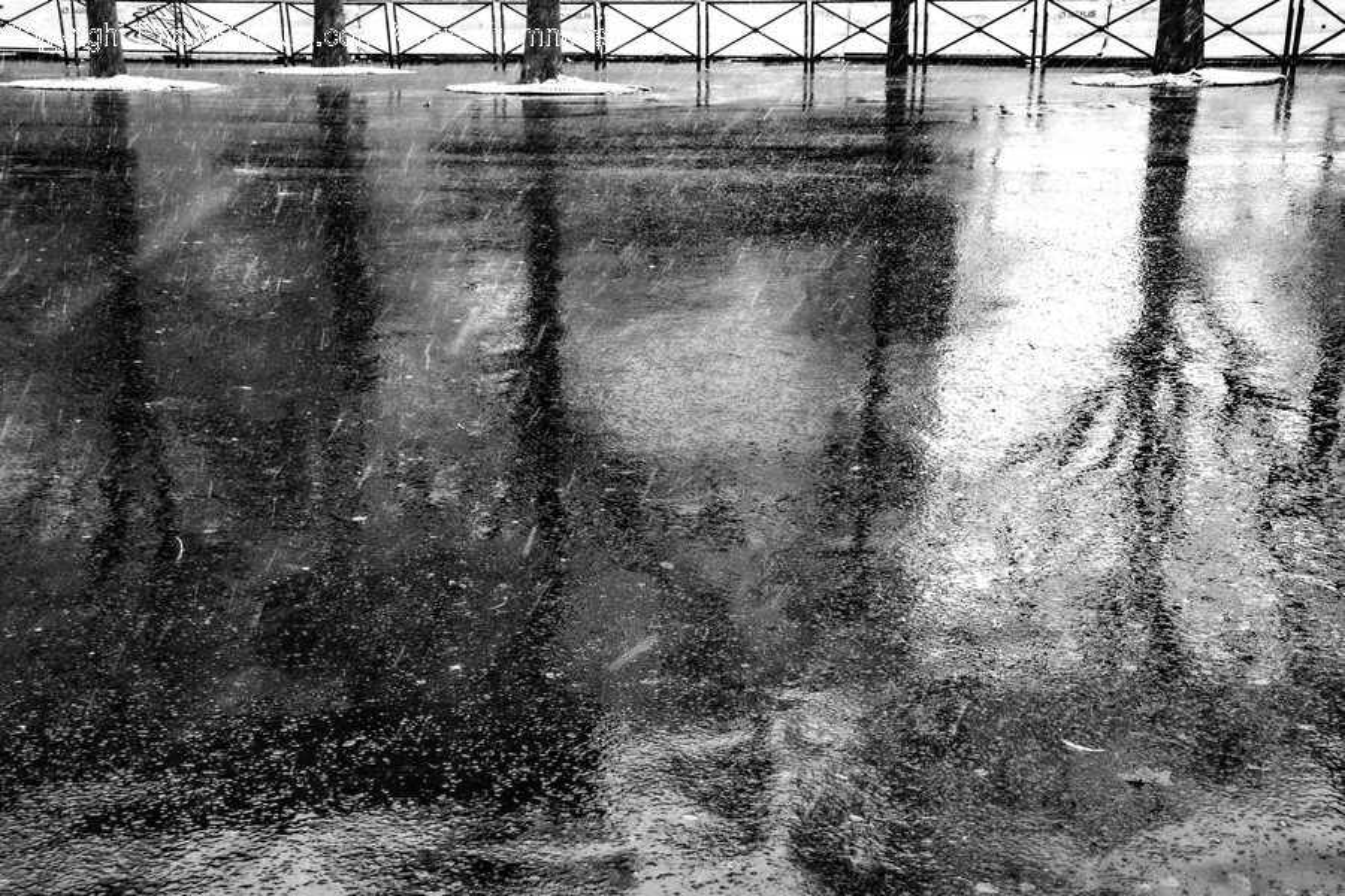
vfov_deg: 27.0
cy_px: 448
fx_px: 1868
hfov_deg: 39.6
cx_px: 672
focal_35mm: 50
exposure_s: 1/40
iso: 1600
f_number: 18
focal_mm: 50
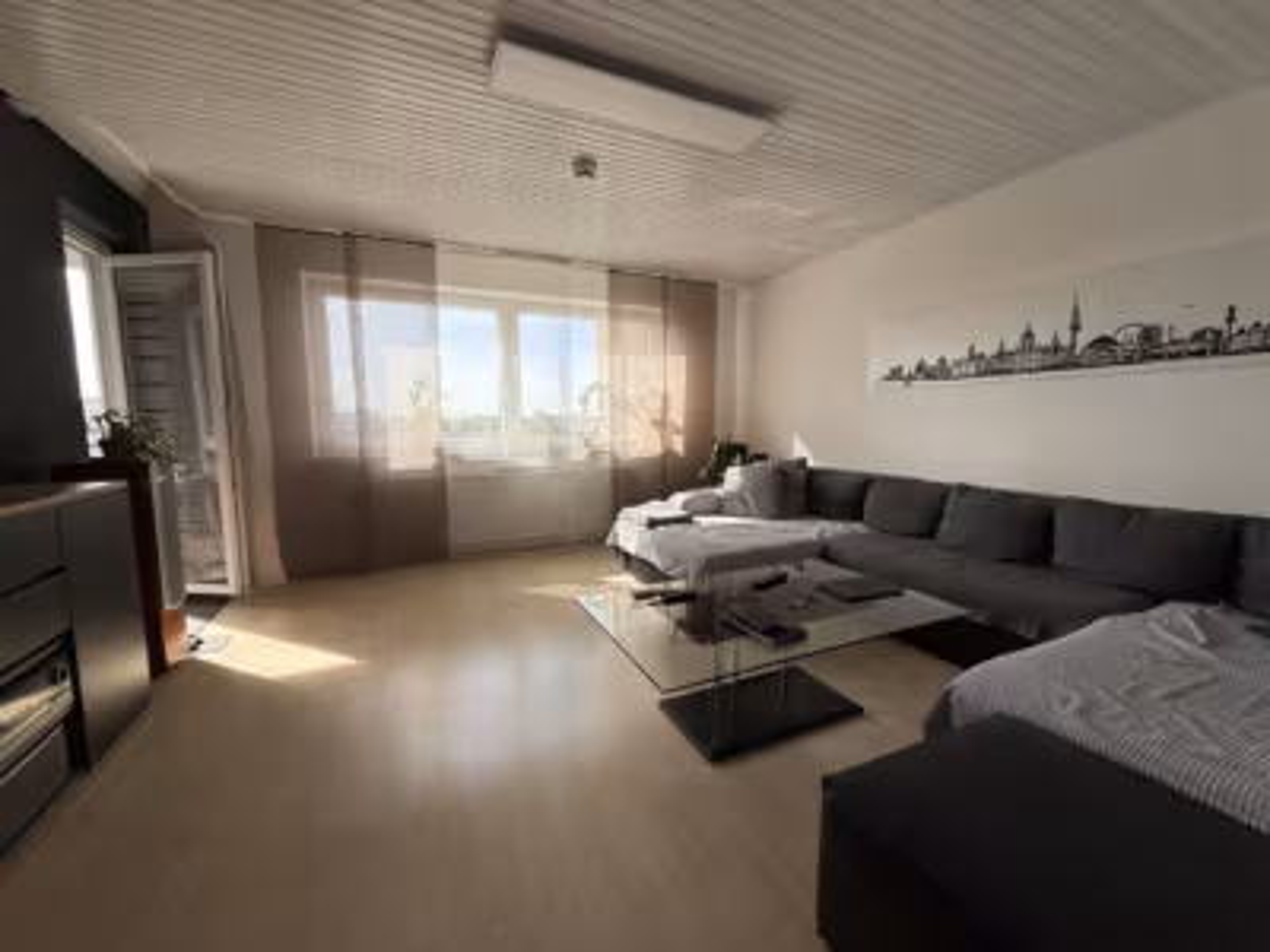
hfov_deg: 102.1
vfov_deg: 85.7
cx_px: 635
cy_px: 476
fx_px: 514
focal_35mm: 14
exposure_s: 1/585
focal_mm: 2.22
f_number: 2.2
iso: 64
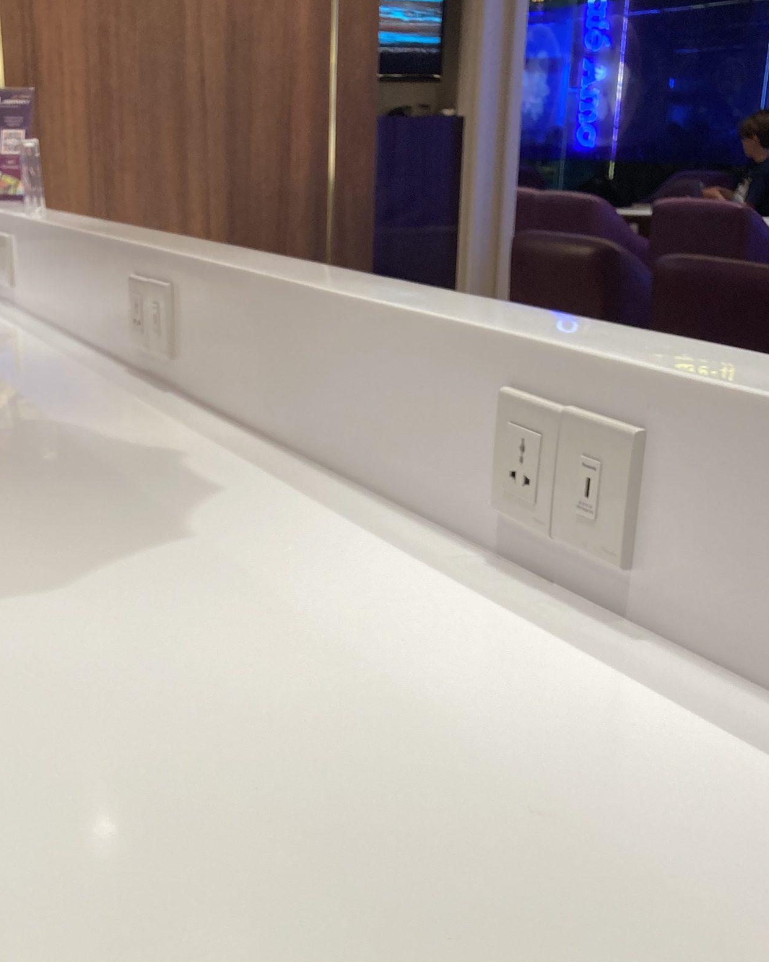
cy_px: 813
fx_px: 1480
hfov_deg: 28.8
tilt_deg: -23.1
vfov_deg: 34.5
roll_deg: +0.2
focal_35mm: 52
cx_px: 230
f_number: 1.8
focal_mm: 3.99
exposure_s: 1/50
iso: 64
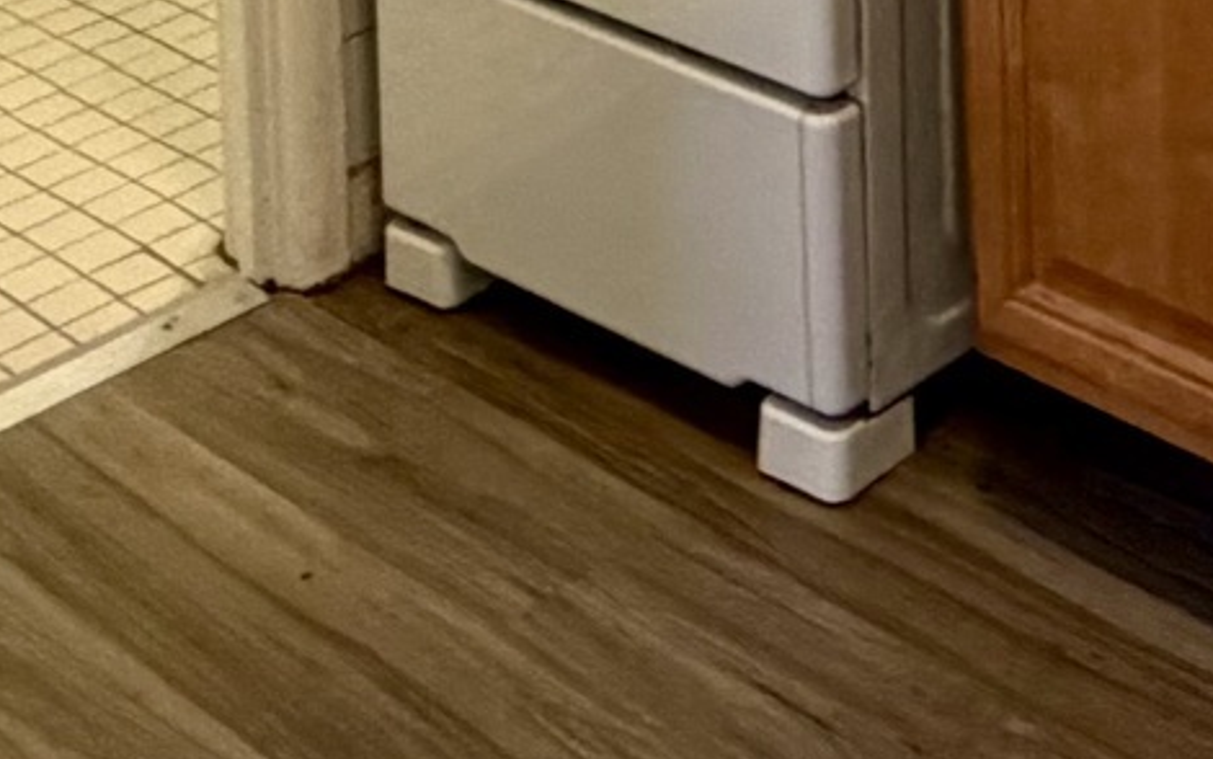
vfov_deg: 10.5
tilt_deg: -2.2
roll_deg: +1.8
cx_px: 1293
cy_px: -1332
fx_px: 3207
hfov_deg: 20.5
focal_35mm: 97
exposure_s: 1/120
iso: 250
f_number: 2.2
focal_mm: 2.22
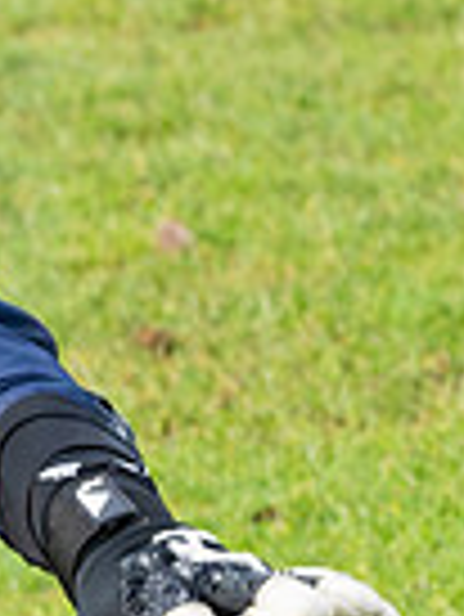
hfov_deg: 1.8
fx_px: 14936
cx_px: -12
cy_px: 749
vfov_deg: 2.4
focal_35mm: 837
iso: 1250
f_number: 4.5
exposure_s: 1/1600
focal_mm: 77
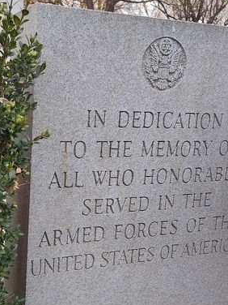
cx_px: 82
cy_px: 186
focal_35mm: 49
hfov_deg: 29.5
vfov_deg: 38.7
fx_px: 430
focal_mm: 5.56
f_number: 1.8
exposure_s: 1/120
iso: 130
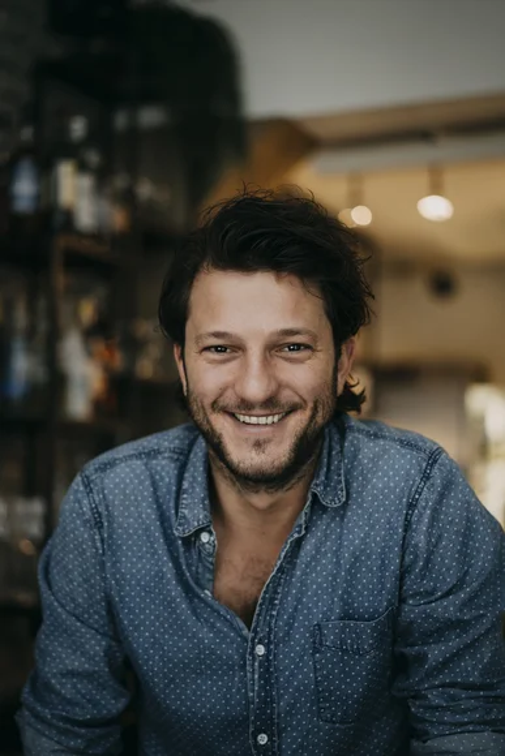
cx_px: 252
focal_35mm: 55
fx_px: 1157
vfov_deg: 36.2
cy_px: 378
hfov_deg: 24.6
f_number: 1.8
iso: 640
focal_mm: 55
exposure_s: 1/60
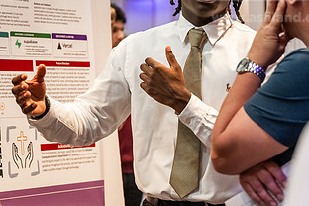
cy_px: 38
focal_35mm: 143
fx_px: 1227
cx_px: 166
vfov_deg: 9.6
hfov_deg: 14.3
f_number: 3.5
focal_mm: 77
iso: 4000
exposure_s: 1/200
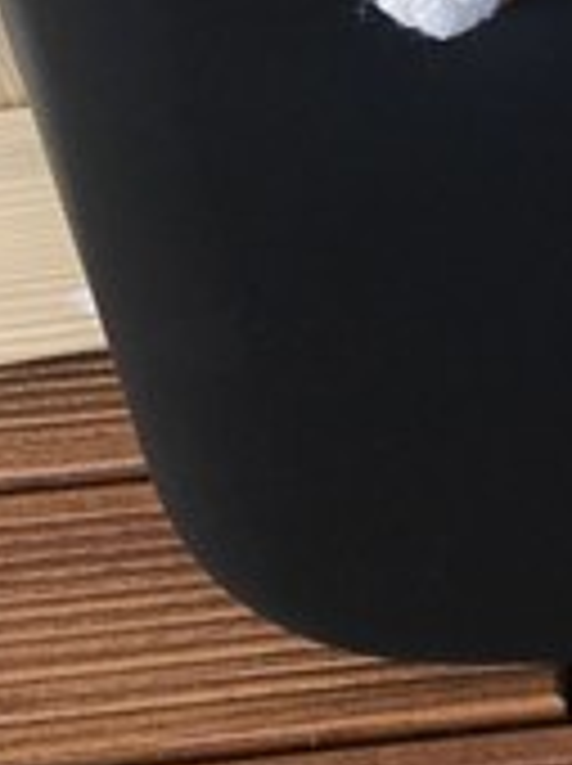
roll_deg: +1.3
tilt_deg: -29.5
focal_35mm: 121
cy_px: -623
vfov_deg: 14.3
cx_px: 820
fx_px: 2673
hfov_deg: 11.8
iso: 25
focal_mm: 3.99
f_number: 1.8
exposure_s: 1/93
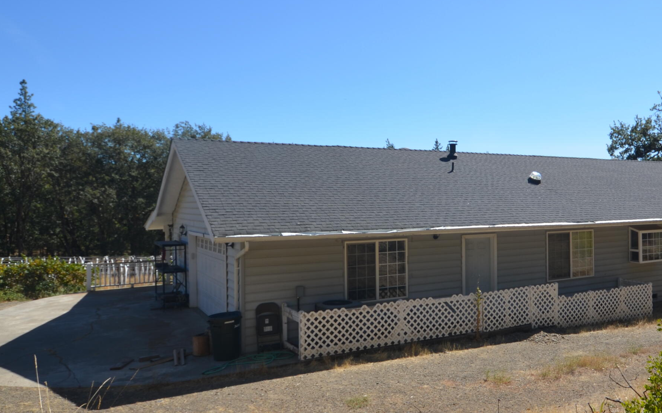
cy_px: 208
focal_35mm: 31
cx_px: 440
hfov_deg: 59.9
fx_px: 559
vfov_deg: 40.6
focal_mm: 12
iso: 110
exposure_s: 1/250
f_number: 8
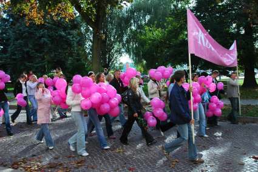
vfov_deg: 36.8
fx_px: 258
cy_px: 86
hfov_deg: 53.2
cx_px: 129
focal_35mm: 36
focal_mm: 24
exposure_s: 1/200
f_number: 7.1
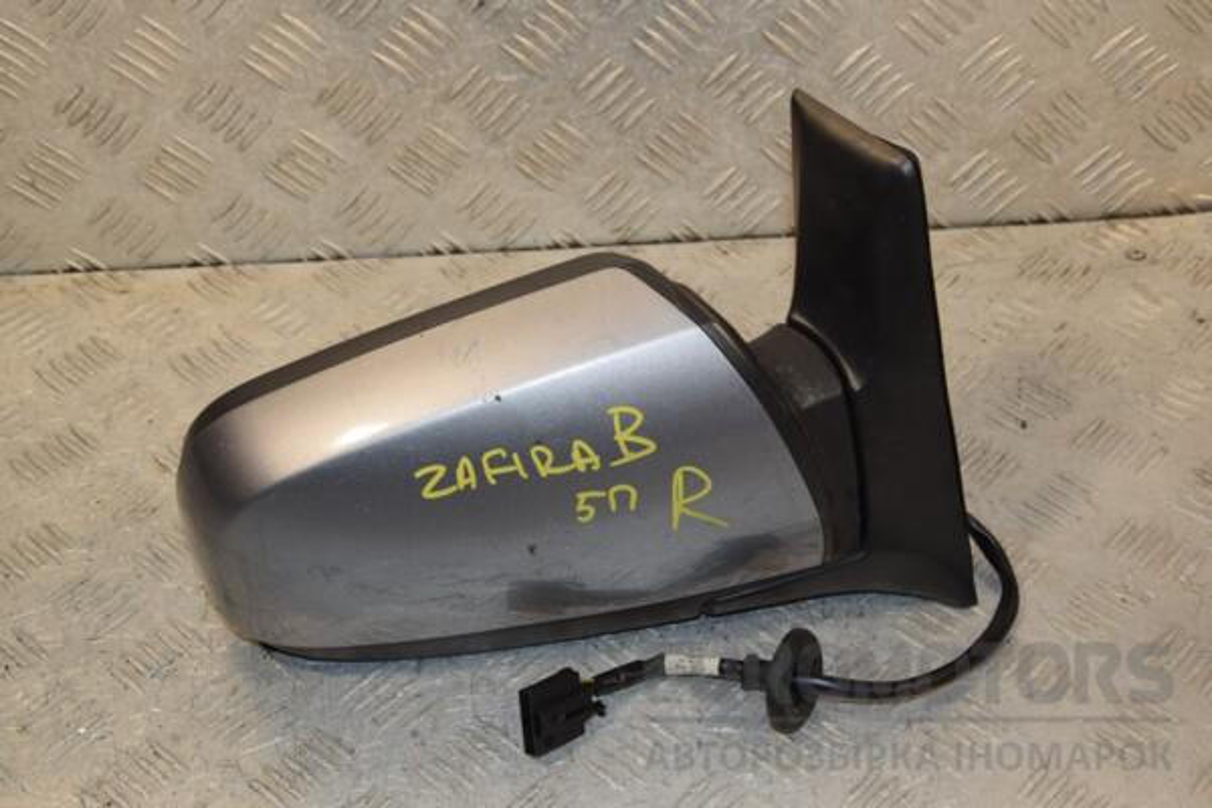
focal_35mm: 57
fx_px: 1919
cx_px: 606
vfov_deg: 23.8
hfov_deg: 35.1
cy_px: 404
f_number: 8
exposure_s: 1/200
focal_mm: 38
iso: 800
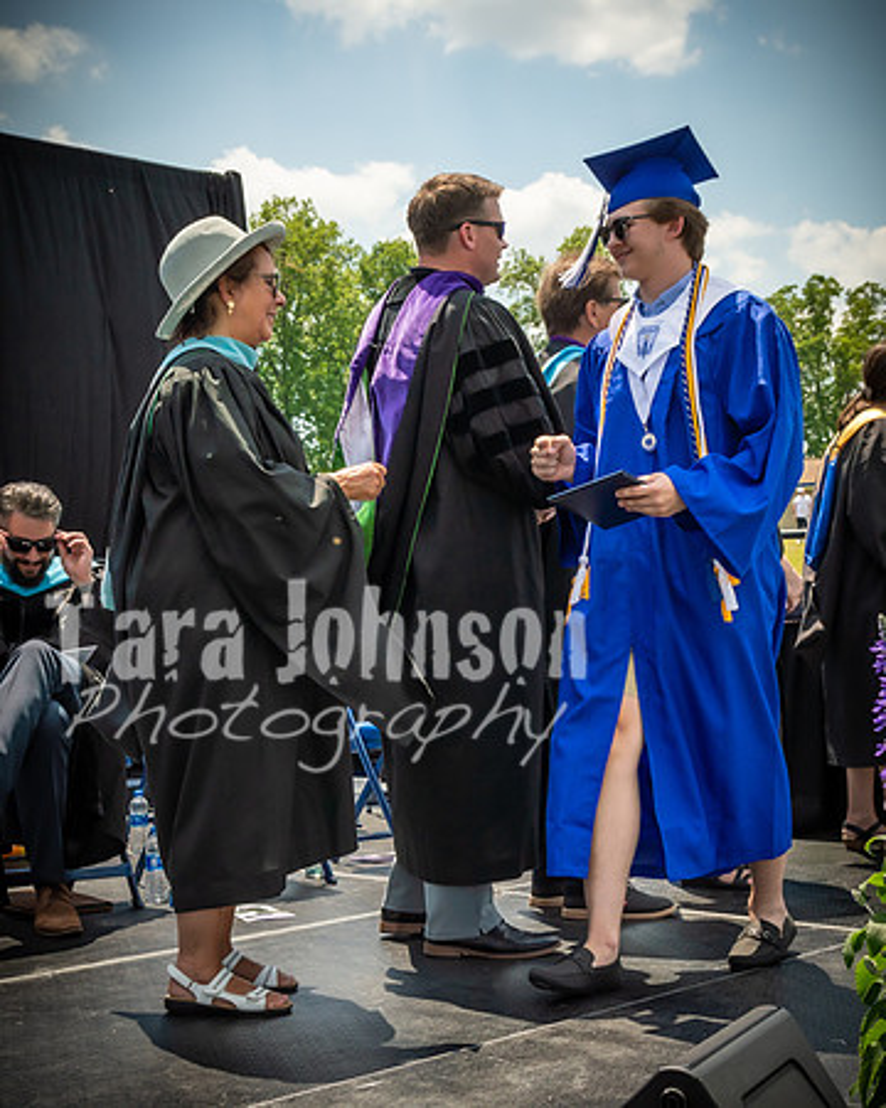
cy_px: 623
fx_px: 1959
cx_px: 376
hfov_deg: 25.5
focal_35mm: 60
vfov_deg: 31.5
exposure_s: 1/800
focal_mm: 24
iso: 200
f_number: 7.1
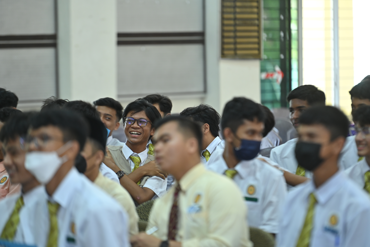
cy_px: 124
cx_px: 185
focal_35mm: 200
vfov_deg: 6.9
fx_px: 2055
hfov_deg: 10.3
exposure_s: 1/125
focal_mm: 200
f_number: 2.8
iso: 800
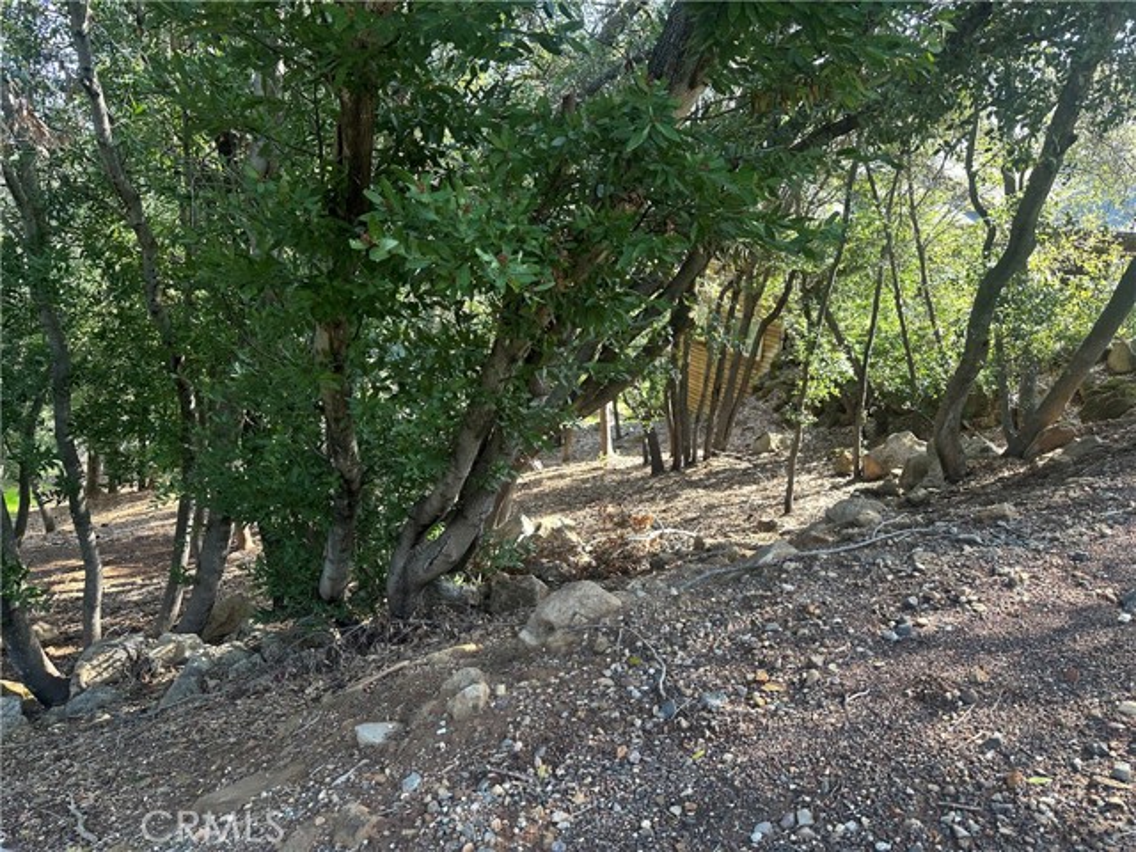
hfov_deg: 71.6
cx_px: 568
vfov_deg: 56.8
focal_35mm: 24
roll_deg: -2.5
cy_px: 426
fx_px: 788
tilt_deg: -16.0
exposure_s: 1/121
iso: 80
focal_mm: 6.86
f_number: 1.78
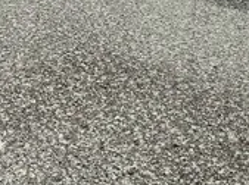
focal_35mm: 79
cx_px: 47
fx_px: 567
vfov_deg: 17.1
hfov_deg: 24.3
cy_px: -81
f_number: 1.9
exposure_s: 1/120
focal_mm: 2.2
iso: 200
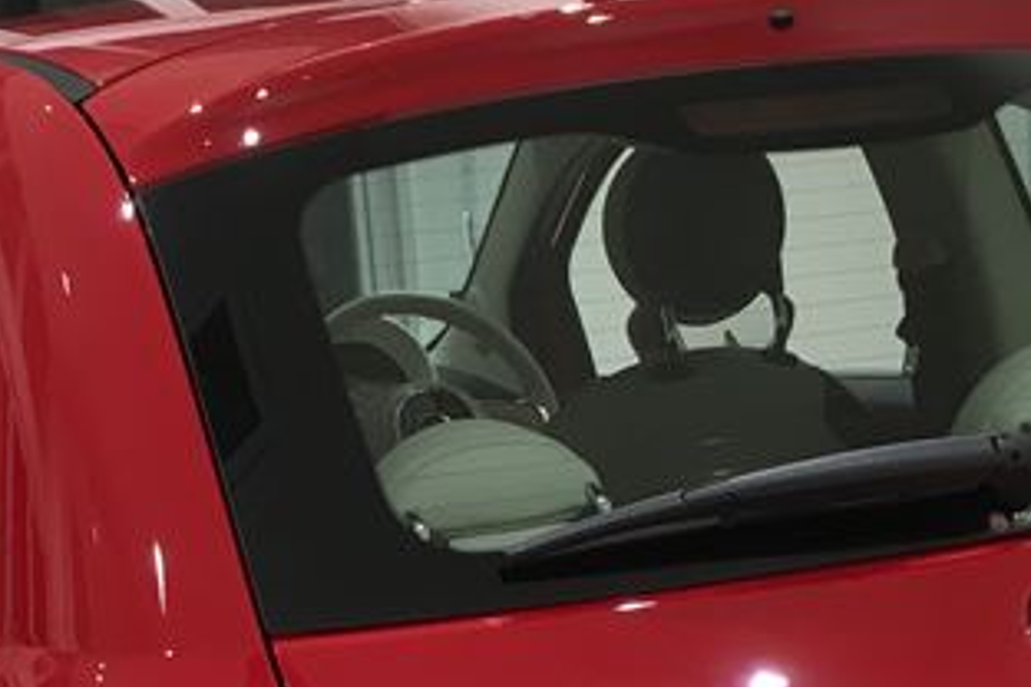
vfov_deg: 13.3
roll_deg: +4.4
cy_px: 925
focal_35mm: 99
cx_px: 502
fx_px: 2835
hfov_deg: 20.6
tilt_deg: -17.0
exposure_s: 1/40
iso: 25
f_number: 2.2
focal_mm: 4.15
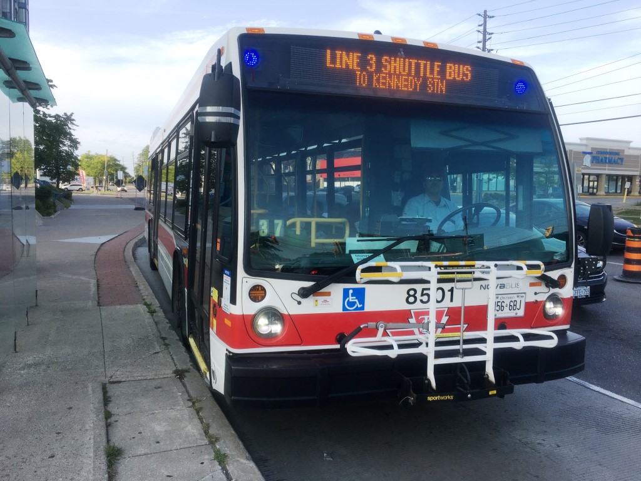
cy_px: 240
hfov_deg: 61.7
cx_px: 320
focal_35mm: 29
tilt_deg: -6.8
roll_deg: -0.9
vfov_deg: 48.2
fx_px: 537
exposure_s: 1/469
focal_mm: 4.15
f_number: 2.2
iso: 25
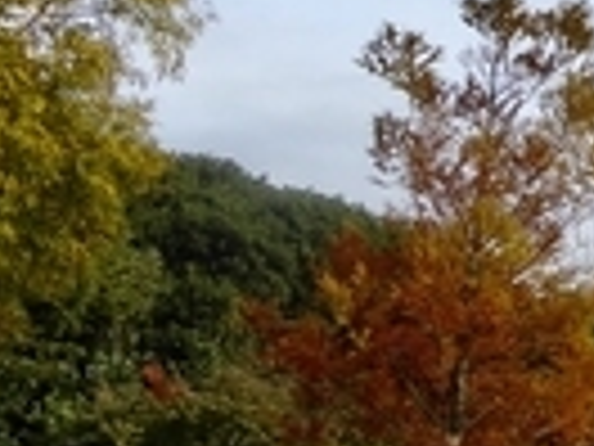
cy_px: 241
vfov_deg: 15.6
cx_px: 1017
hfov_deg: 17.4
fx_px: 1630
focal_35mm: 95
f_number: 3.3
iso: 100
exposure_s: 1/640
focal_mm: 4.3
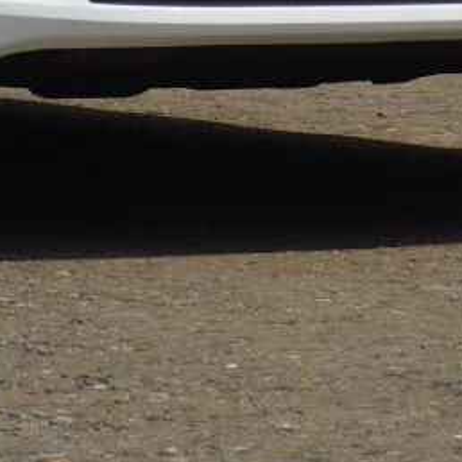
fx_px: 5013
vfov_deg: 5.2
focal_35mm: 332
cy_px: -432
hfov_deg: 5.2
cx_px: -129
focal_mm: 42
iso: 100
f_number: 11
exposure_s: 1/160
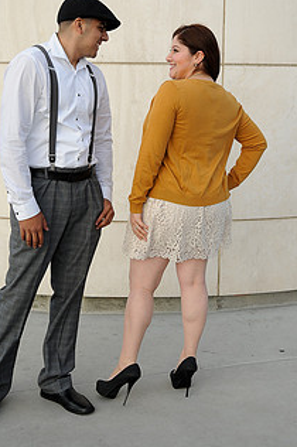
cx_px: 128
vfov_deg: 34.9
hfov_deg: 23.7
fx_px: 707
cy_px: 166
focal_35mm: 57
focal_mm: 40
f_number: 7.1
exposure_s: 1/200
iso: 200
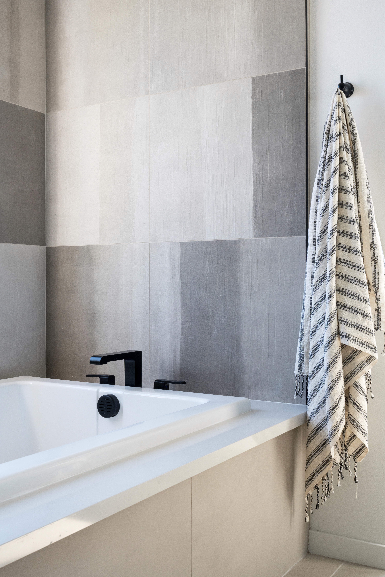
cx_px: 192
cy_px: 288
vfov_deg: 48.5
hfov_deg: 33.4
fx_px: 642
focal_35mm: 40
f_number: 13
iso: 400
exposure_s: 1/15
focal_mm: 40
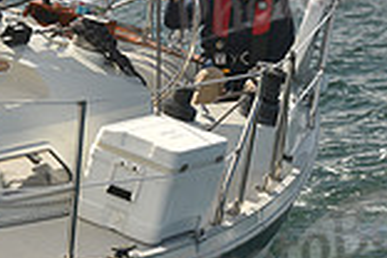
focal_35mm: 260
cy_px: 145
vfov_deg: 5.3
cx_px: 47
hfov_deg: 7.9
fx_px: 2795
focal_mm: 70
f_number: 6.3
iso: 250
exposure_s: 1/640
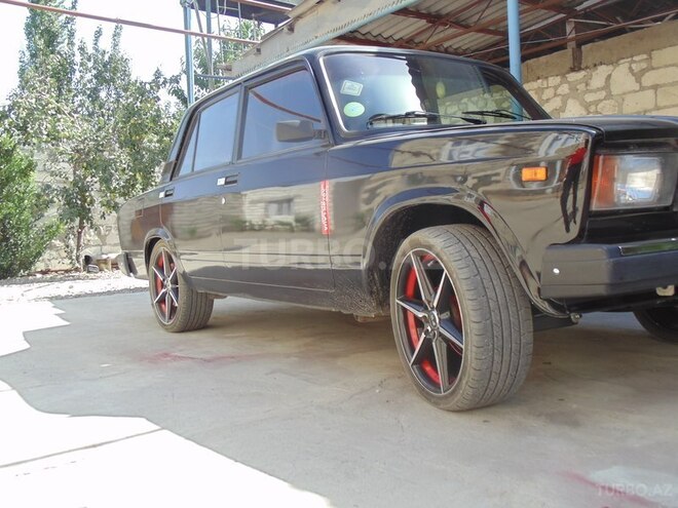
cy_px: 254
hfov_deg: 54.0
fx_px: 666
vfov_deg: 41.8
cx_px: 339
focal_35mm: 34
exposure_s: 1/200
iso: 80
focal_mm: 6.1
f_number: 3.3
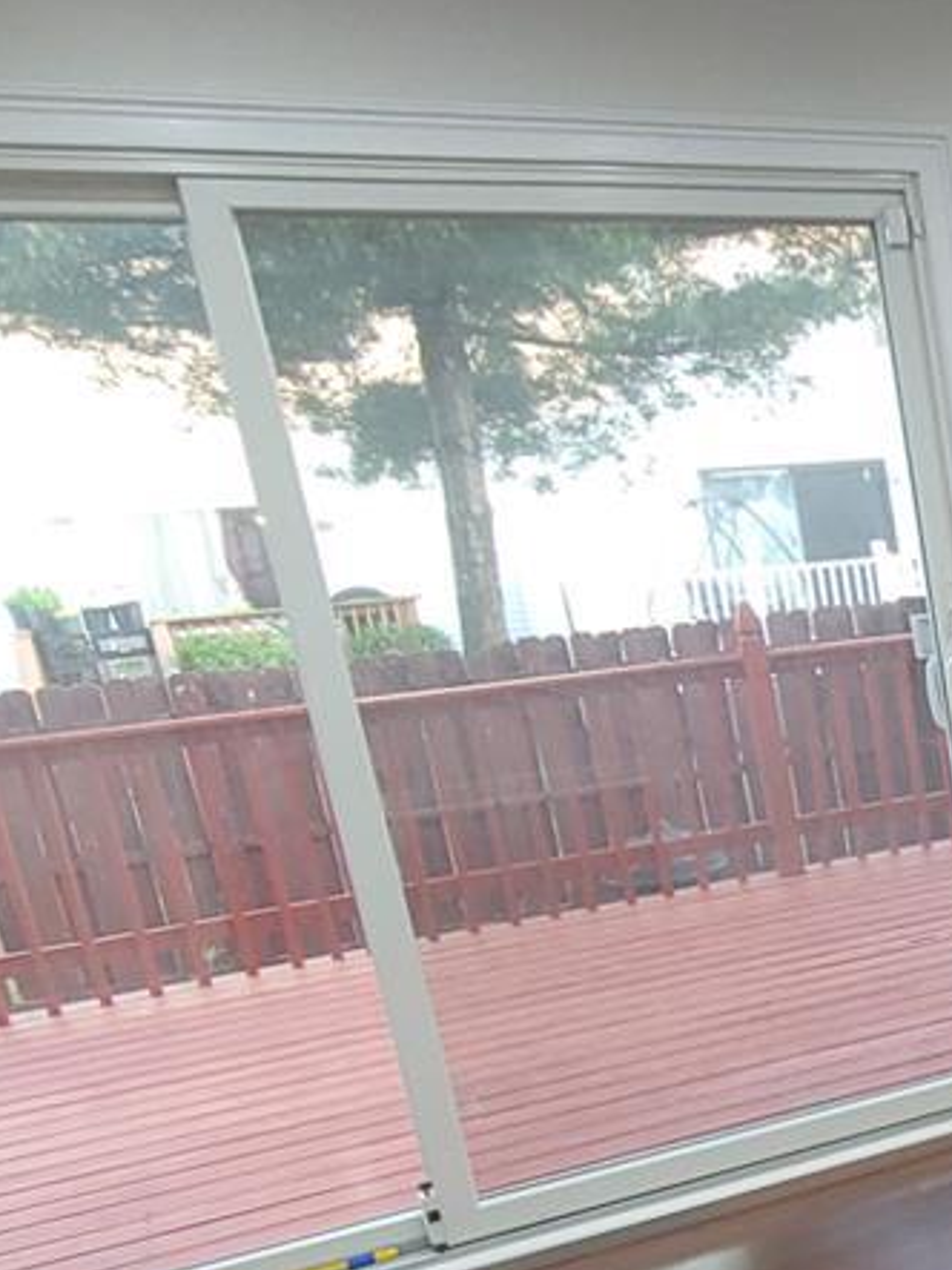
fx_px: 1614
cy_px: 943
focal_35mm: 44
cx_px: 1461
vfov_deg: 41.8
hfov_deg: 24.6
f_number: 2.2
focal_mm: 2.2
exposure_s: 1/30
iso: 125
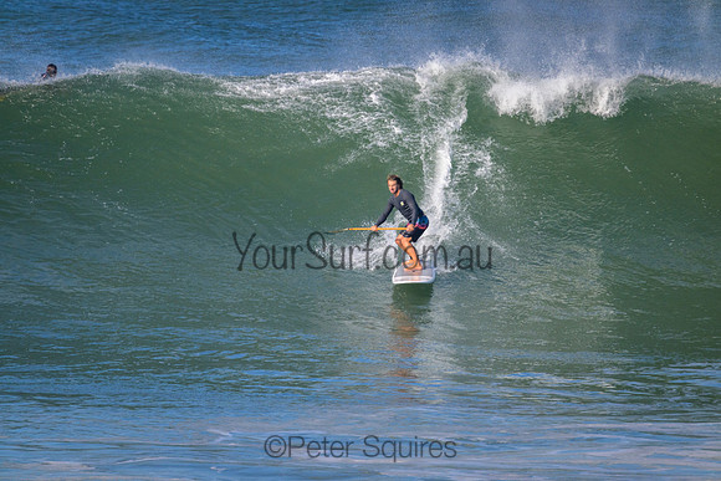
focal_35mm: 800
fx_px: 16025
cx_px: 360
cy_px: 240
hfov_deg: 2.6
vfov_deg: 1.7
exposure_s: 1/2000
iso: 1100
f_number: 11
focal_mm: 800
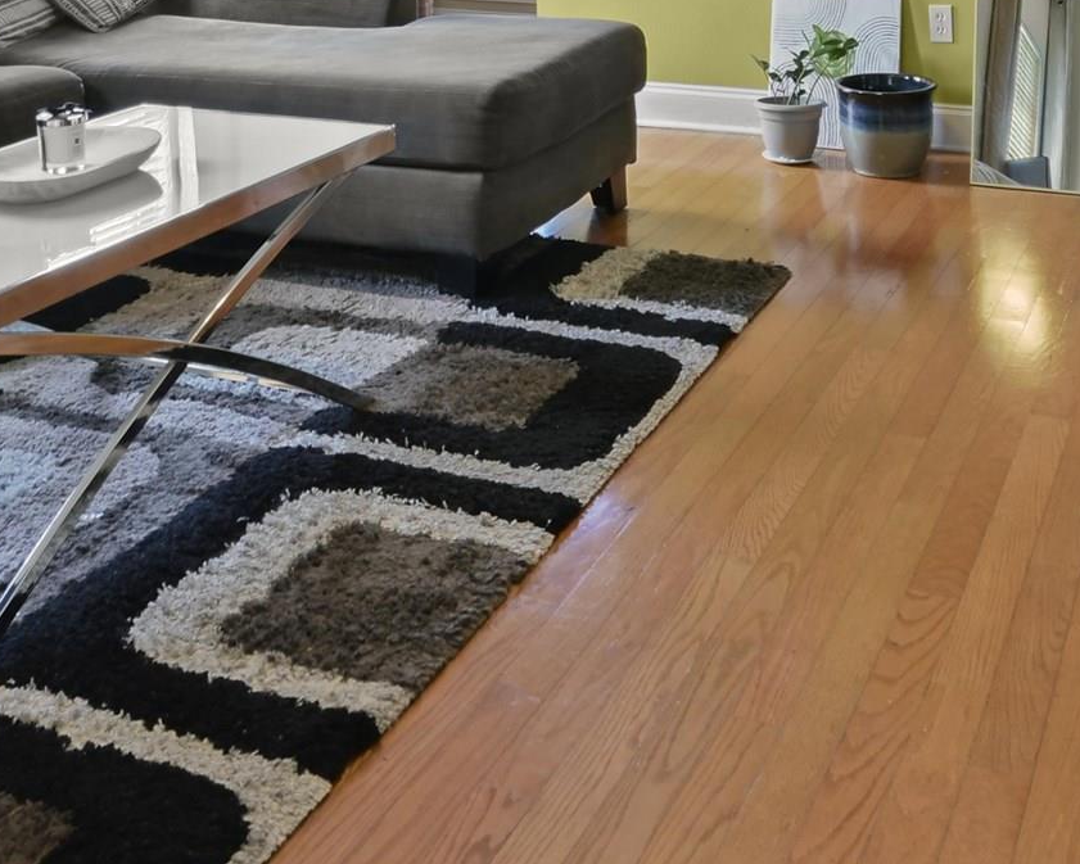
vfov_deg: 26.8
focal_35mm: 48
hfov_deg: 38.8
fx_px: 1534
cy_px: -244
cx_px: 559
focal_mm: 14
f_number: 14
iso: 200
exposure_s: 2
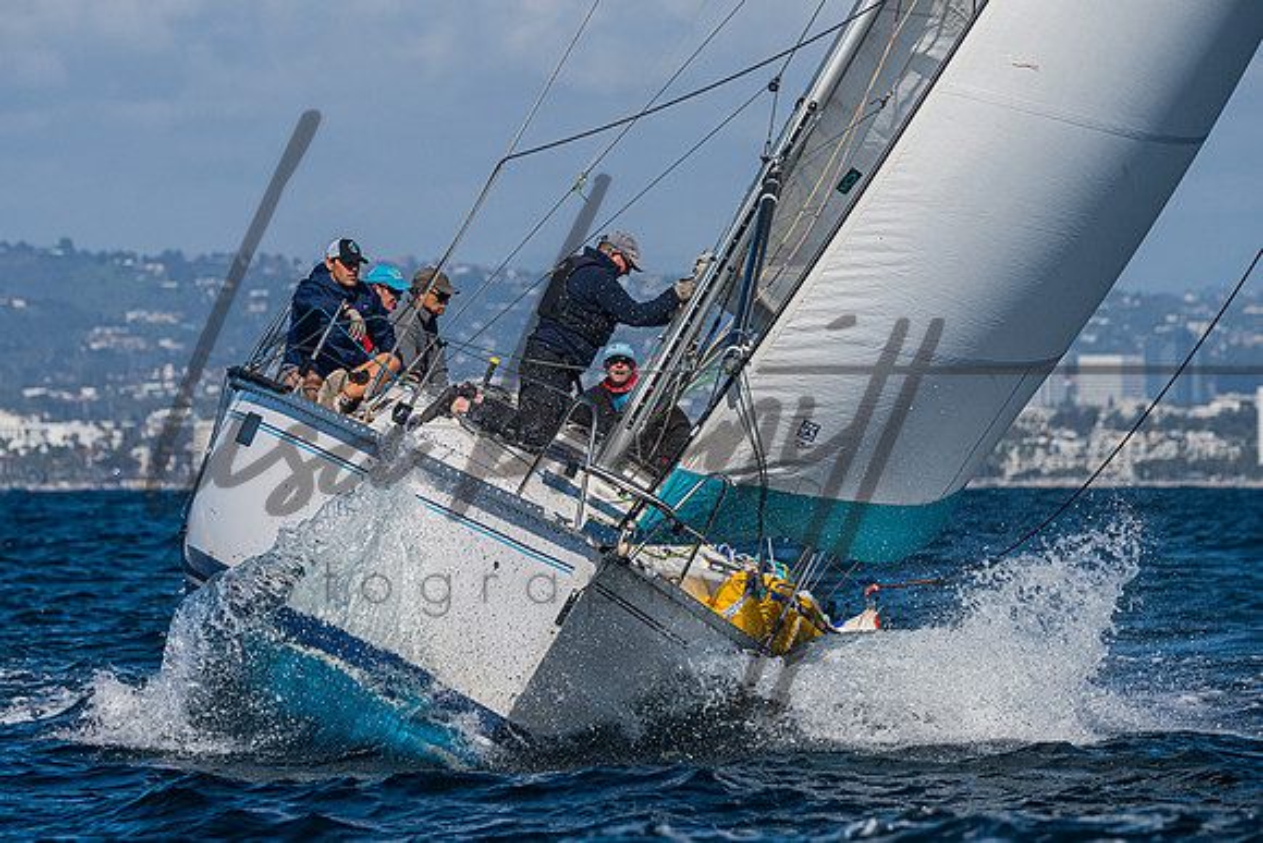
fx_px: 10308
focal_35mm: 294
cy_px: 329
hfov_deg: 7.0
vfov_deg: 4.7
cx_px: 606
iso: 400
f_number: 6.3
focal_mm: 220
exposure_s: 1/6400
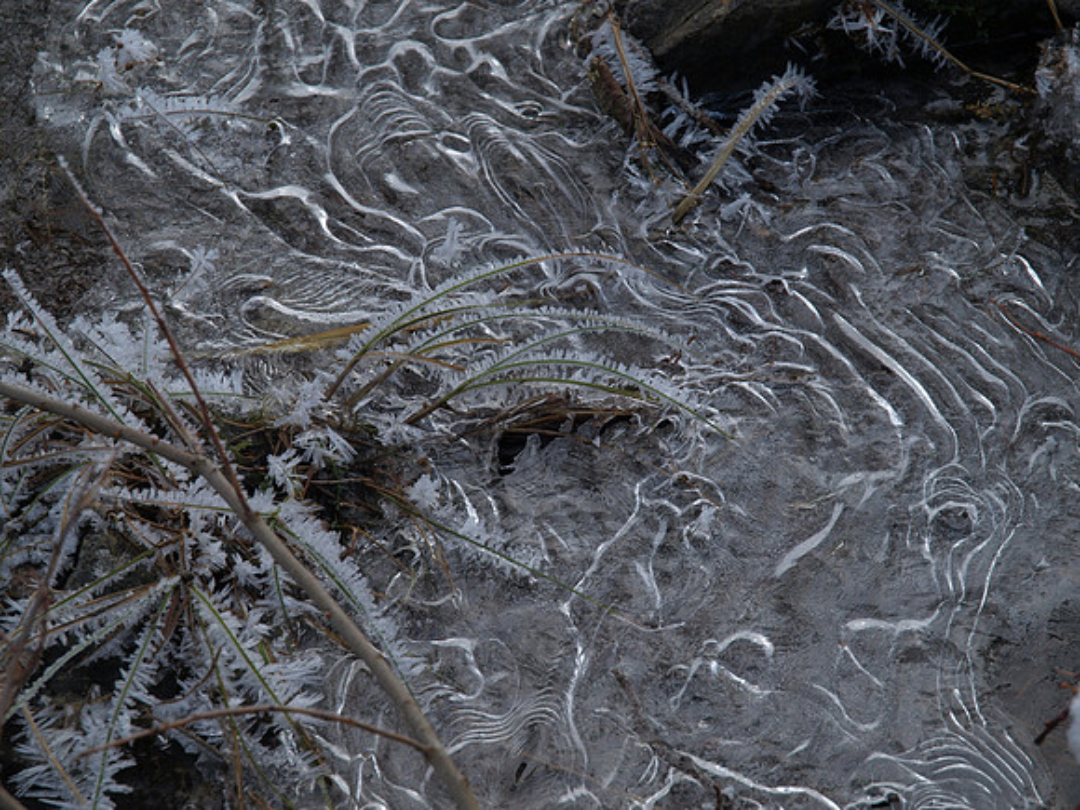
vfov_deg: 12.3
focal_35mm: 120
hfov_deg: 16.4
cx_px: 540
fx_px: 3744
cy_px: 405
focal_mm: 60
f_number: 8
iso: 100
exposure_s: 1/80
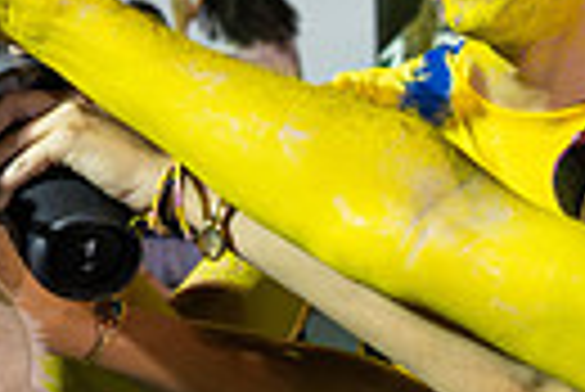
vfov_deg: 12.8
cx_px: 508
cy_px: 336
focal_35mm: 107
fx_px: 1741
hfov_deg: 18.8
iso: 6400
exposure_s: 1/800
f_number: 2.8
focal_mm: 24
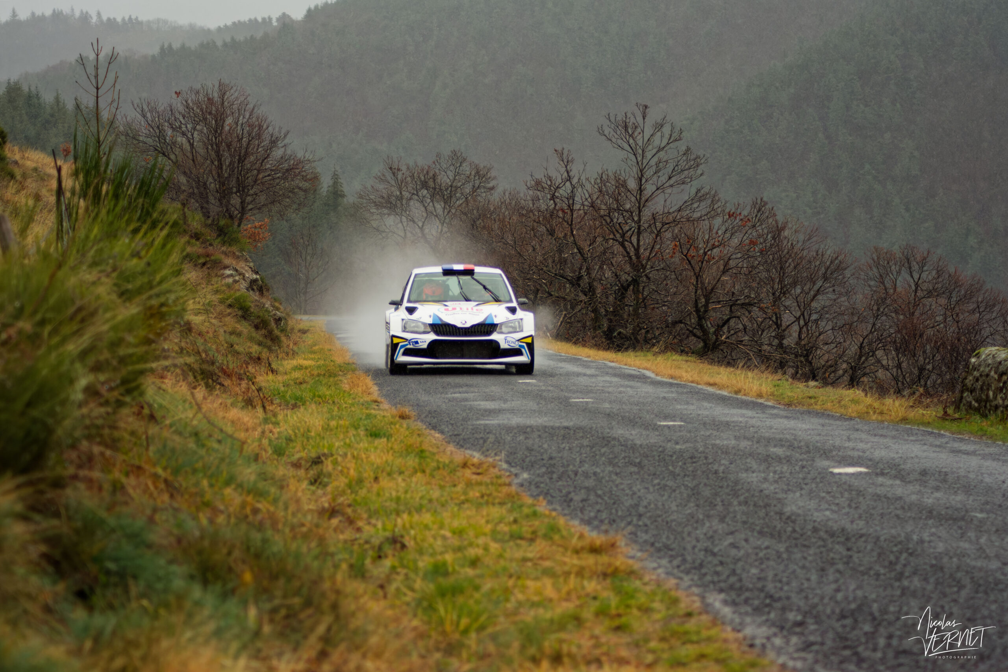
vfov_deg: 13.0
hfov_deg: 19.5
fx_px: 2940
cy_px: 336
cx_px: 504
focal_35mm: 105
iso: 2200
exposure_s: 1/2500
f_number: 4
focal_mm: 70
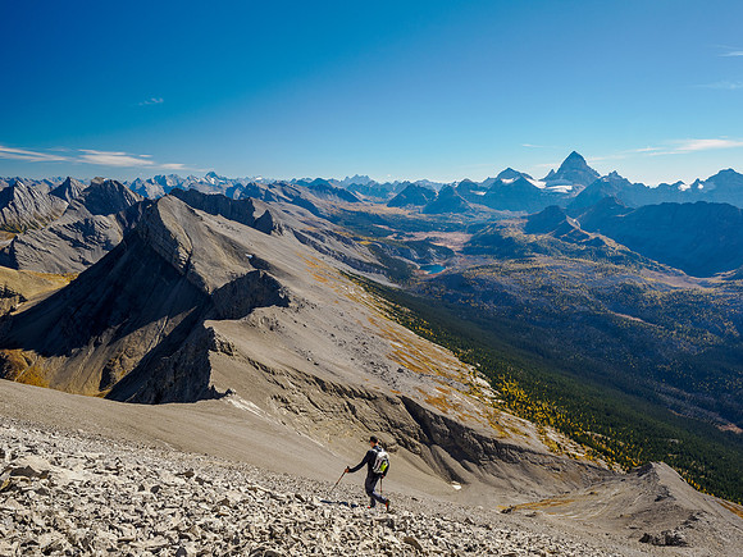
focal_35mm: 26
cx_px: 372
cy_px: 278
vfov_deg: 53.1
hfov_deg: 67.3
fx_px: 558
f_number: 8
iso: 200
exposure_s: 1/160
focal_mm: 13
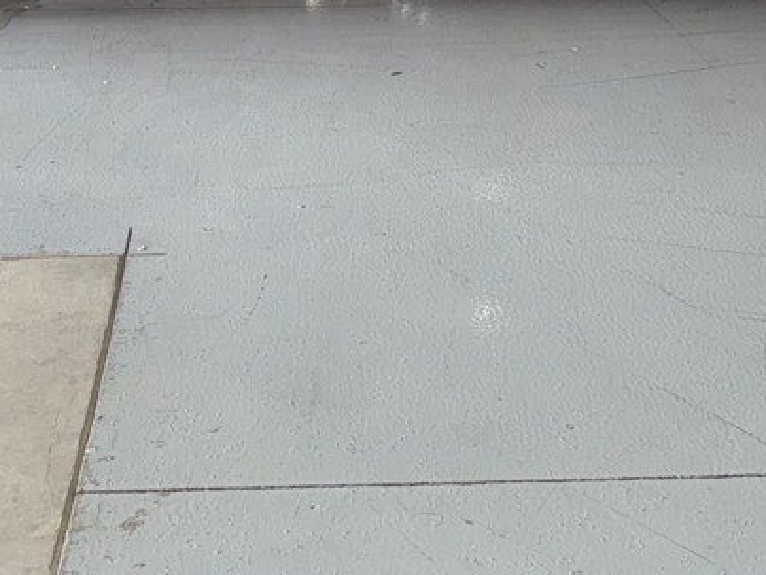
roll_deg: +0.4
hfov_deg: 23.6
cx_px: 371
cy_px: -340
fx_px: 1837
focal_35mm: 83
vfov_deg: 16.0
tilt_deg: -9.2
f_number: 1.78
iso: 100
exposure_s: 1/15
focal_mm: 6.76
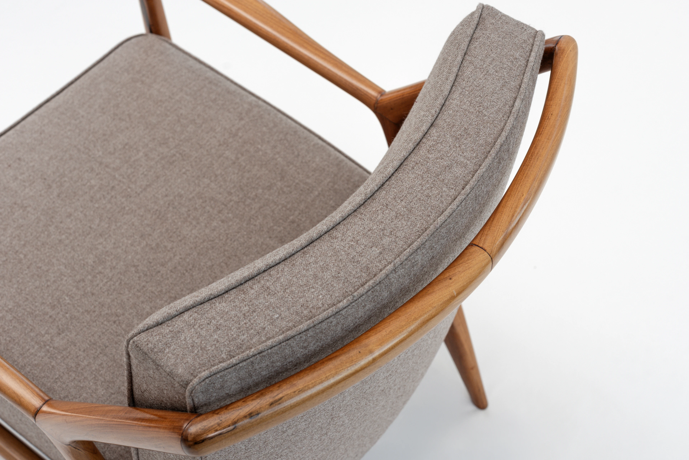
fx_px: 957
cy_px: 230
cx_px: 344
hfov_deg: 39.6
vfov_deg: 27.0
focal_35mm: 50
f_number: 8
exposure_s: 1/60
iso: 250
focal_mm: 50
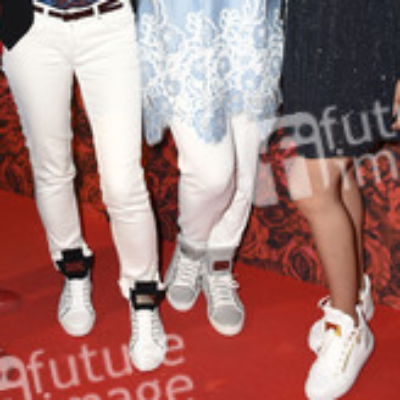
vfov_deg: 26.6
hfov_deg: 27.6
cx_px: 139
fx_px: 811
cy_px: 27
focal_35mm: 62
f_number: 4.5
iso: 160
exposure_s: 1/160
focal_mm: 20
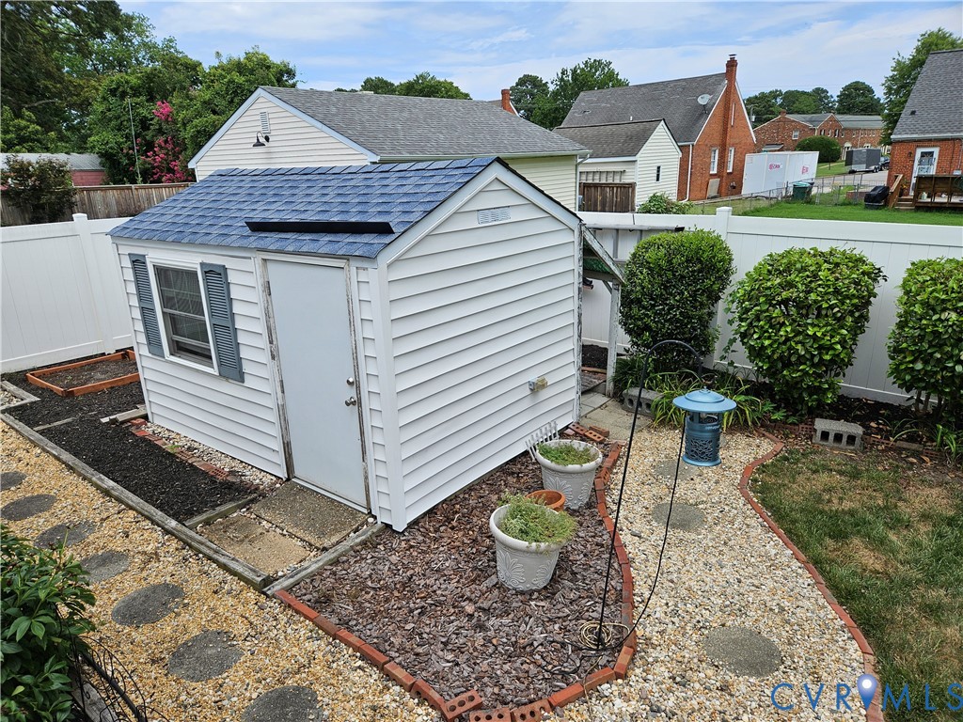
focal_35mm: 23
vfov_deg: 58.9
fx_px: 640
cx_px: 482
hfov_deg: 73.9
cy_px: 361
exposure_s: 1/1700
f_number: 1.8
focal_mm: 5.4
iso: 25
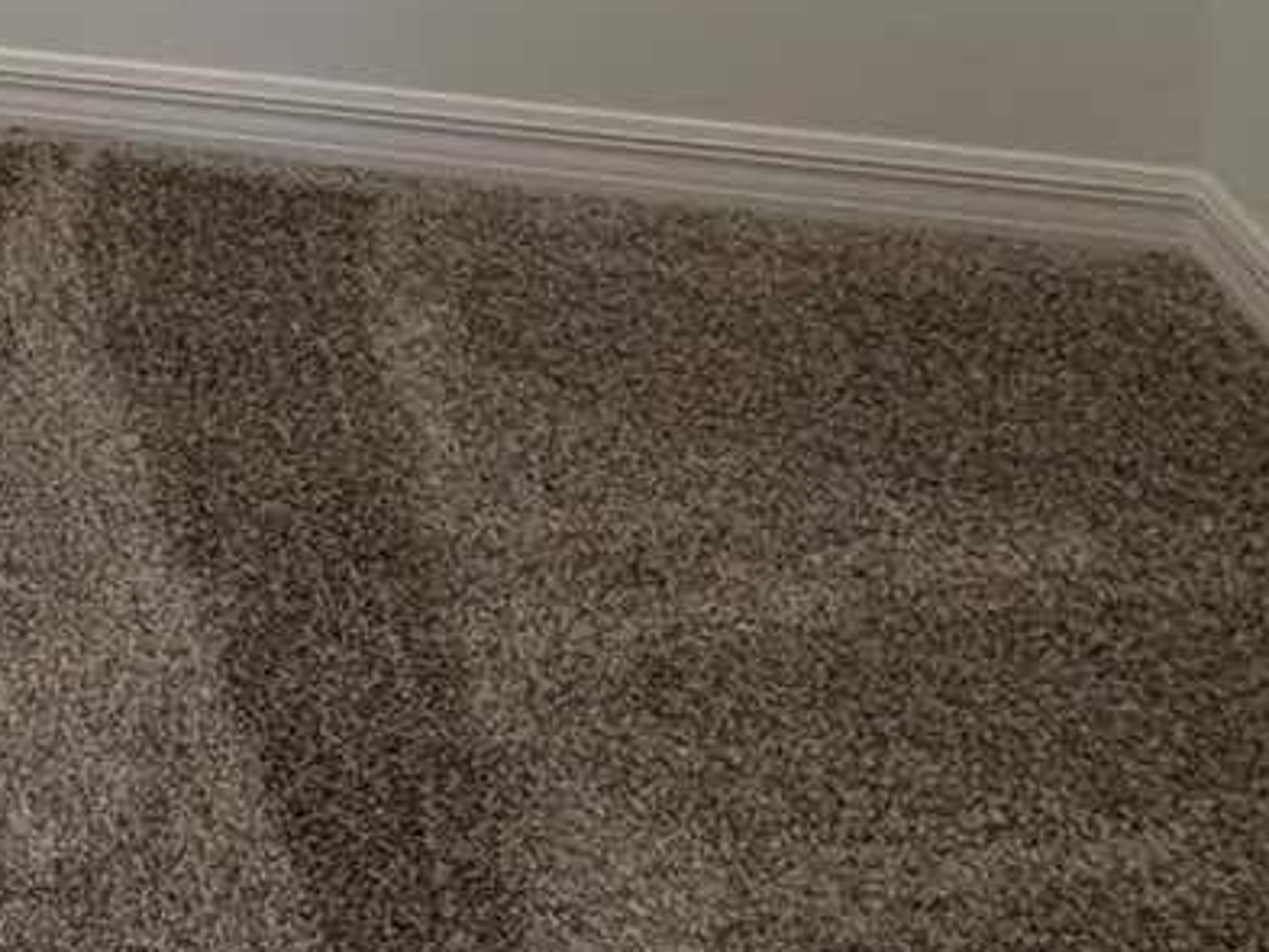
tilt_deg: -2.8
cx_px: -588
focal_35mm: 57
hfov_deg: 25.9
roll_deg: +3.8
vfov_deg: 17.7
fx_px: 2090
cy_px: -968
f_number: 2.2
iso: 160
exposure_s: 1/120
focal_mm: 2.22
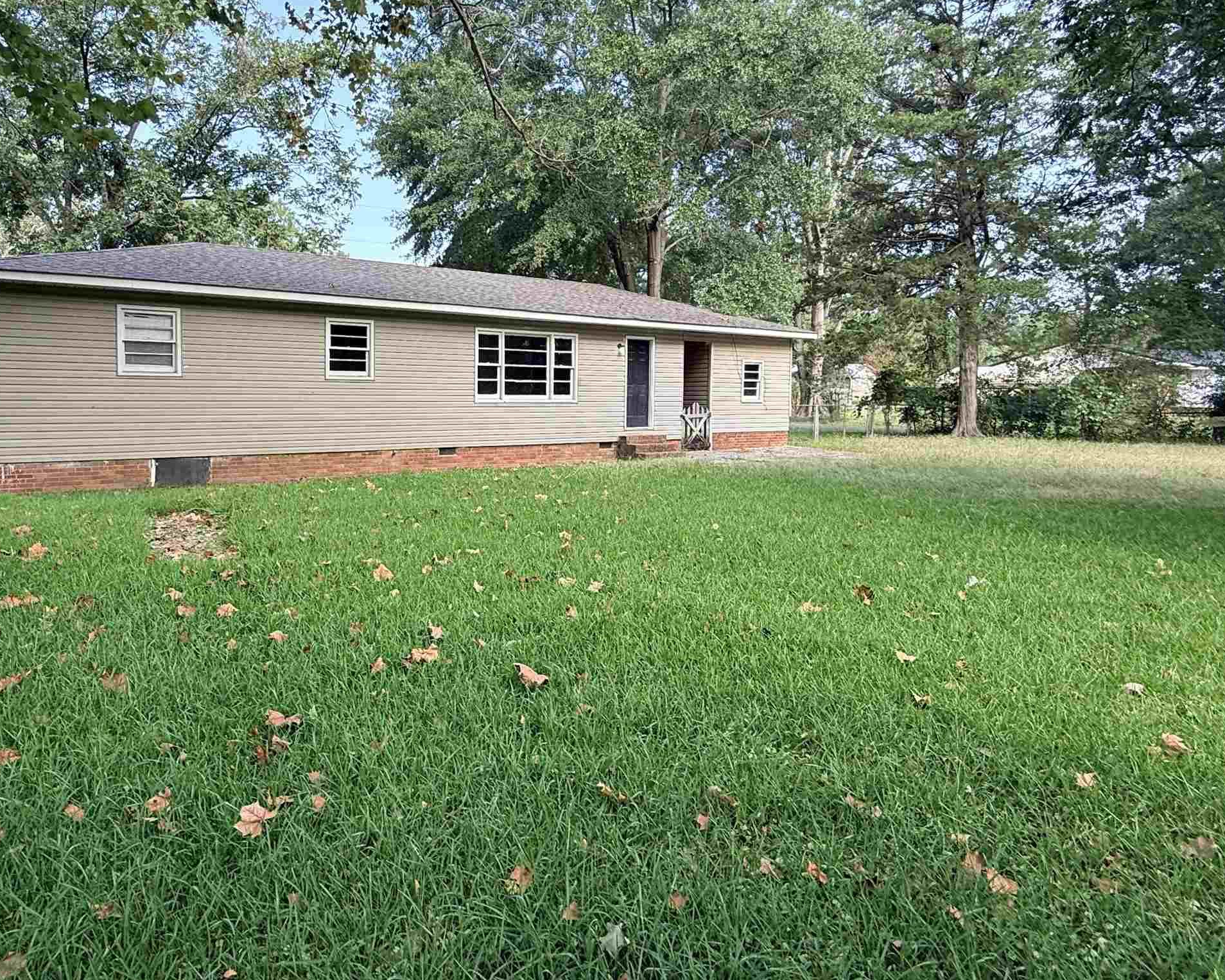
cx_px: 504
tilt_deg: -1.4
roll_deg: -0.6
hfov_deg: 74.4
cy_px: 437
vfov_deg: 63.0
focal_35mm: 22
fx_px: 798
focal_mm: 2.22
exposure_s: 1/276
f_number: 2.2
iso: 64
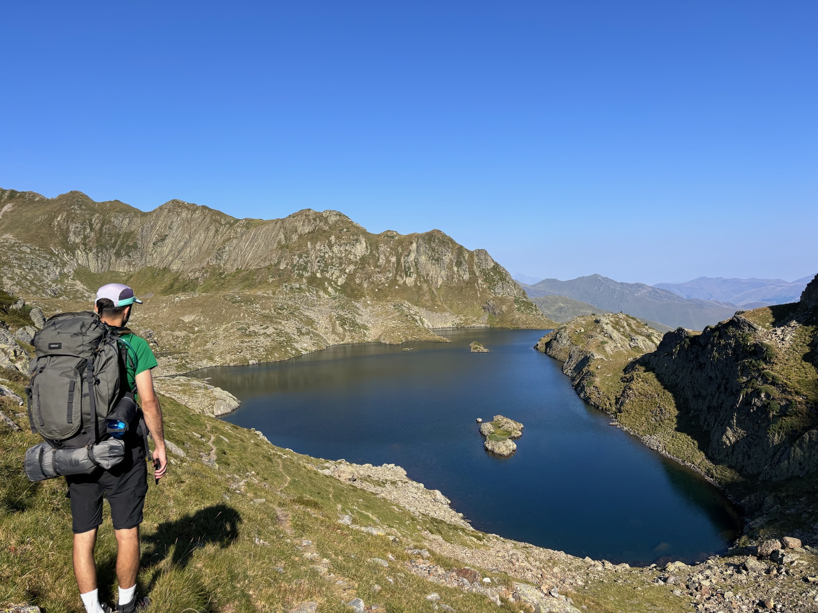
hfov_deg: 67.3
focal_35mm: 26
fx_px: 614
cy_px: 306
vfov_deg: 53.1
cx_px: 409
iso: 50
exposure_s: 1/2778
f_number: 1.6
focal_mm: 5.96
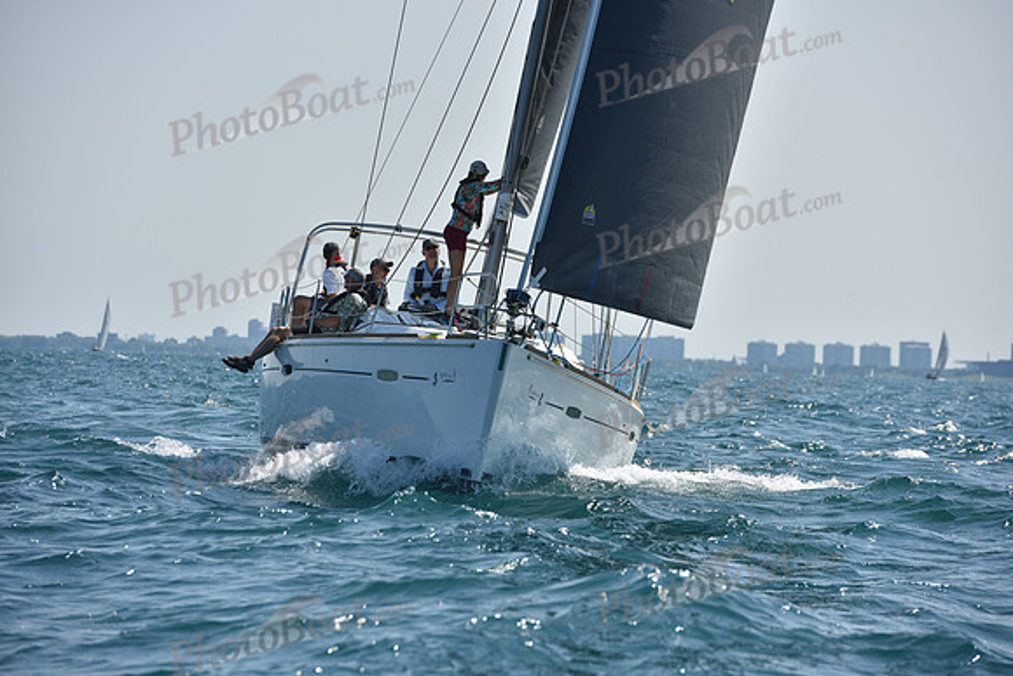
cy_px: 338
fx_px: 5629
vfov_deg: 6.9
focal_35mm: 200
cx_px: 506
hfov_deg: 10.3
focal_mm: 200
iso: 250
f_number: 7.1
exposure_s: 1/1600
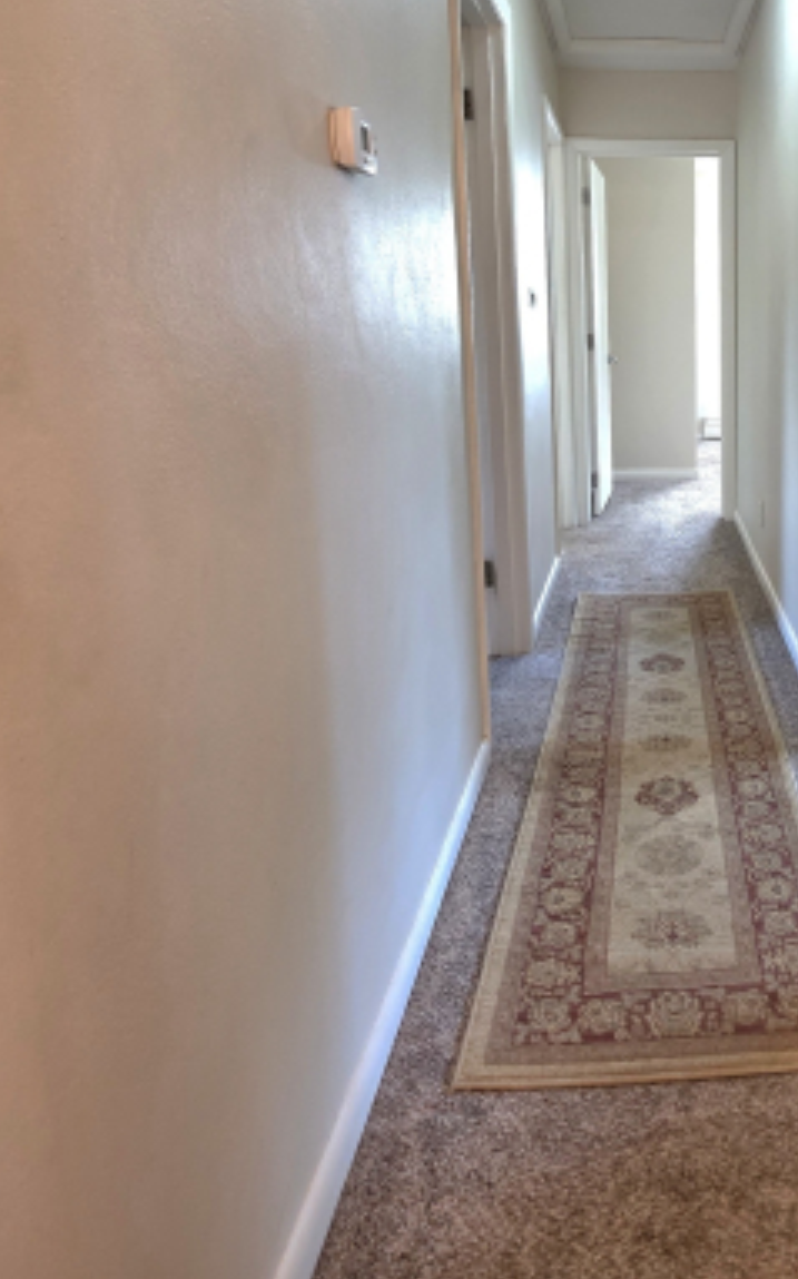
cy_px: 458
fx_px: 836
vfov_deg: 73.2
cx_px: 740
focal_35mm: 24
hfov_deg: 45.5
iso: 200
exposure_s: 1/60.2
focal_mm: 2.2
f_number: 1.9
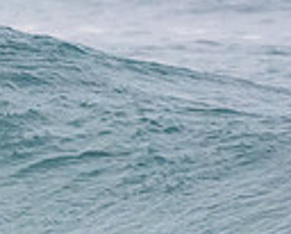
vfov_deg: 0.6
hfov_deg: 0.7
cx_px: -185
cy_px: 113
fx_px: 22435
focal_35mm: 2599
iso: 3200
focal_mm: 500
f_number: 5.6
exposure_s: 1/2000
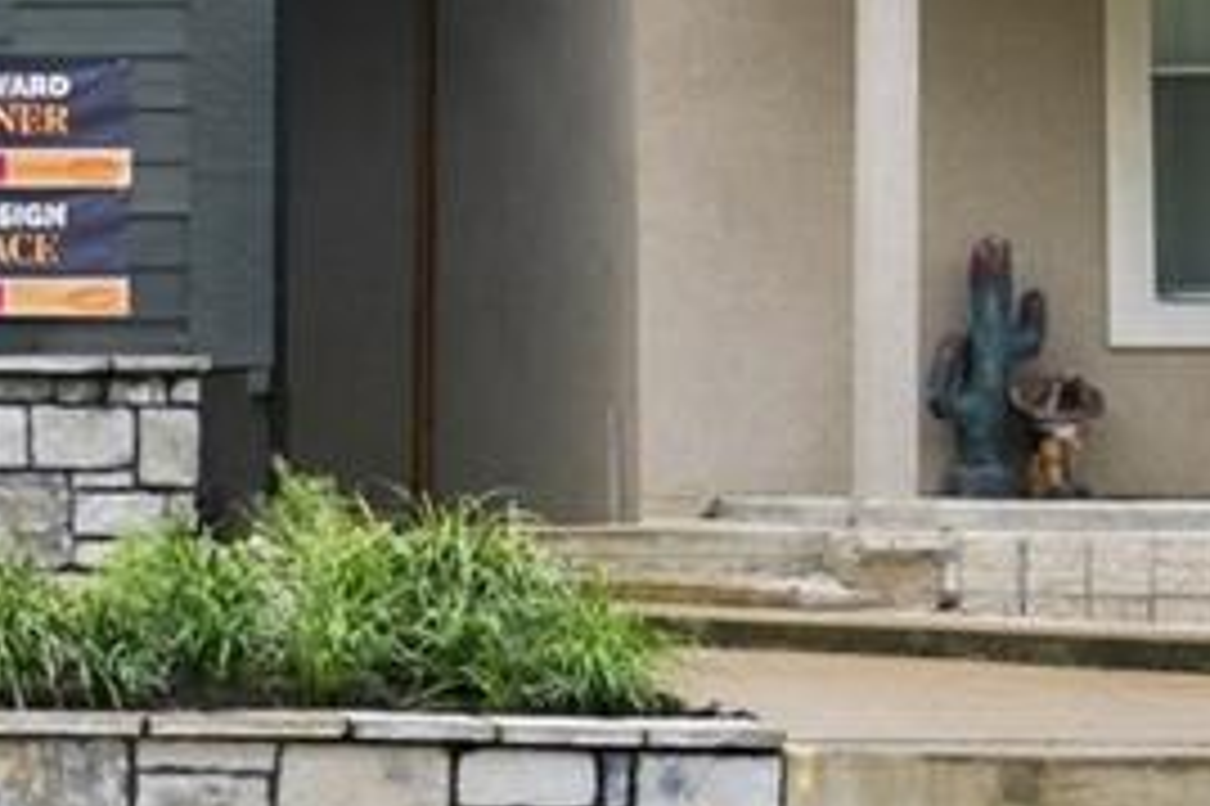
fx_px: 4467
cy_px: -351
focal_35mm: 133
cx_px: -616
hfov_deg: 14.4
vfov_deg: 10.0
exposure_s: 1/125
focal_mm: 35
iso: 320
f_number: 9
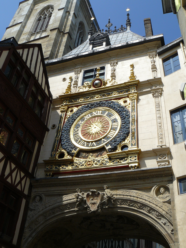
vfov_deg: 51.4
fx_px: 258
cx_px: 93
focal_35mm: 36
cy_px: 124
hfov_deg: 39.7
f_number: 6.3
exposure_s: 1/400
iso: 100
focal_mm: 6
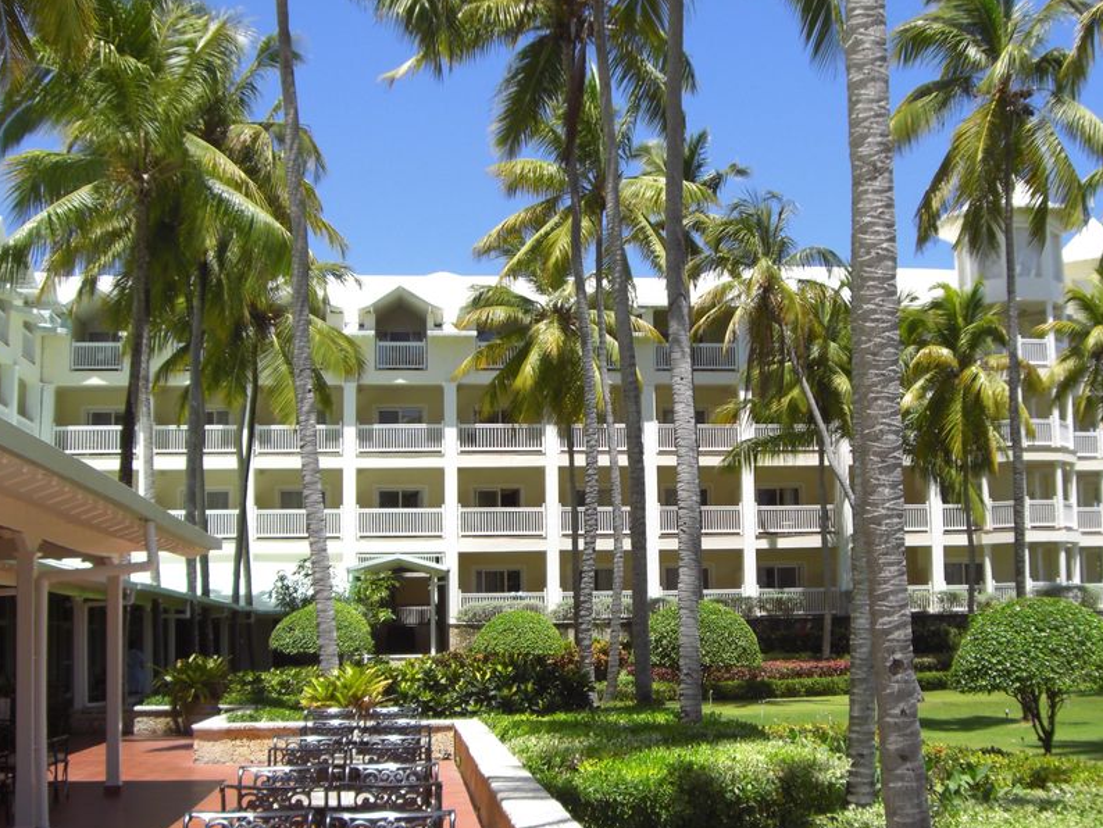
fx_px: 1562
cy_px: 458
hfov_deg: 38.8
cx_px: 650
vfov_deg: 29.7
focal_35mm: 49
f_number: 2.7
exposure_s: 1/800
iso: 64
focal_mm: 6.2
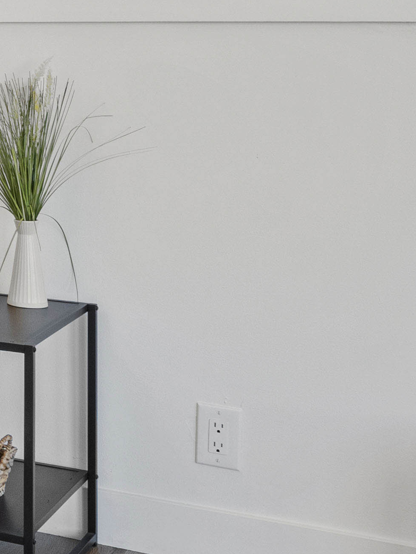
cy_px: 58
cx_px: -631
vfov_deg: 21.5
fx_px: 1426
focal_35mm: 89
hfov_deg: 12.4
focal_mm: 14
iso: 320
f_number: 8
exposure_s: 1/13
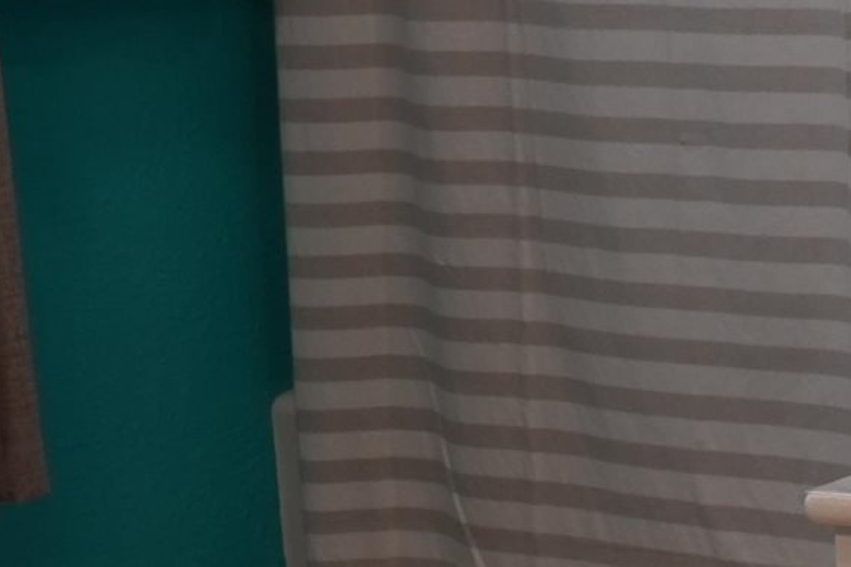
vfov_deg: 8.8
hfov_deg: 11.7
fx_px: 3663
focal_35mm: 155
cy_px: 59
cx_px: 1779
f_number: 8
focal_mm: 29
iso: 800
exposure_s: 1/100
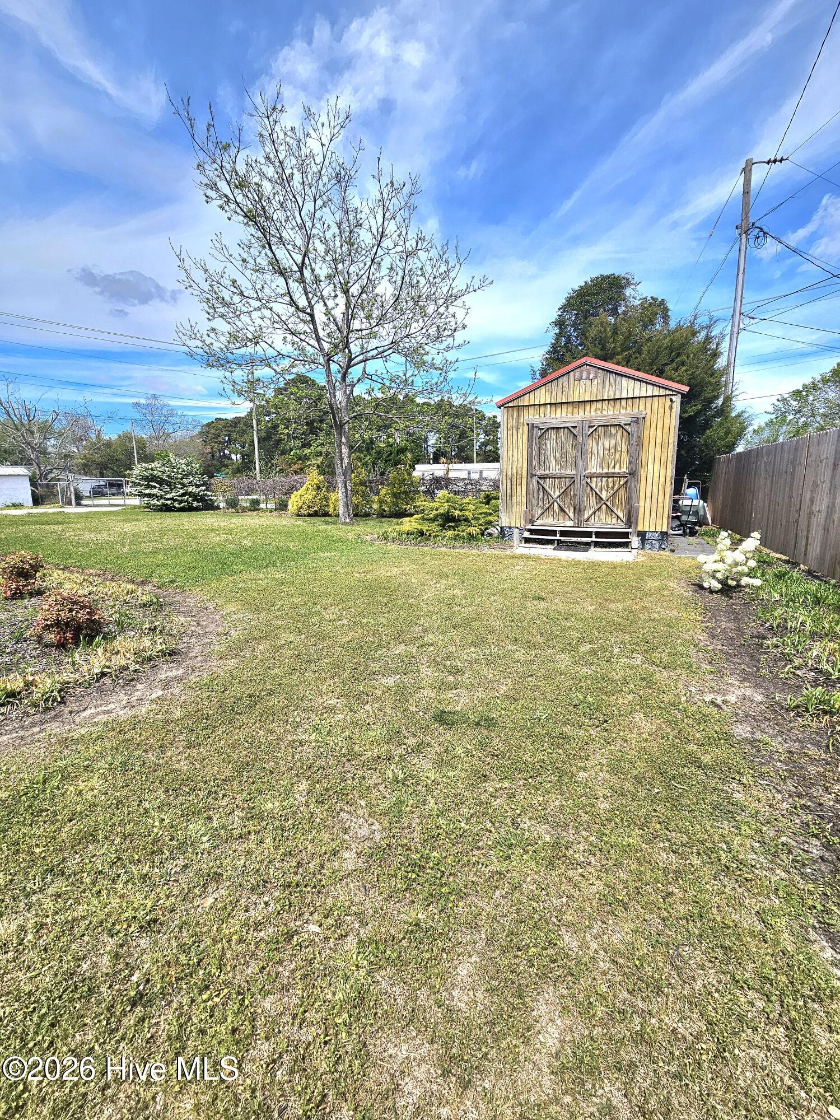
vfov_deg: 106.2
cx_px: 420
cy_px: 560
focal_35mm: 13
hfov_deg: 89.9
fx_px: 421
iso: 50
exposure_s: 1/5000
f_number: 2.2
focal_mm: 2.2
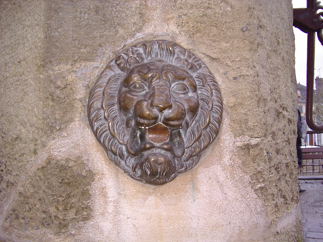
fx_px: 355
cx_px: 162
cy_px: 121
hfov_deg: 49.0
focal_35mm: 38
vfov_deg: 37.7
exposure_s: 1/60
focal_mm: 5.8
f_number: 2.6
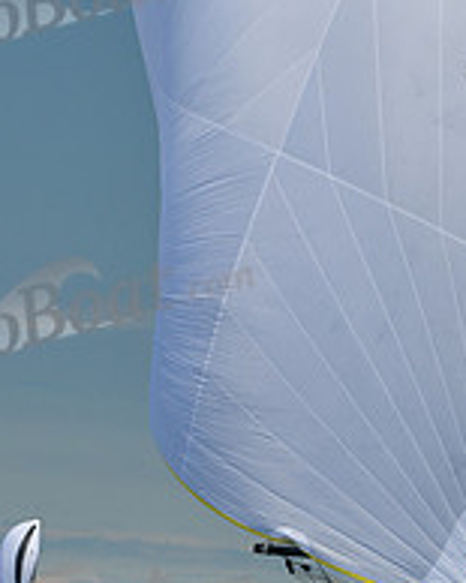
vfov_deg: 6.9
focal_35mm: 281
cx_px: 410
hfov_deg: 5.5
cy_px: 123
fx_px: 4848
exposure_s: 1/640
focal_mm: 100
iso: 320
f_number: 8
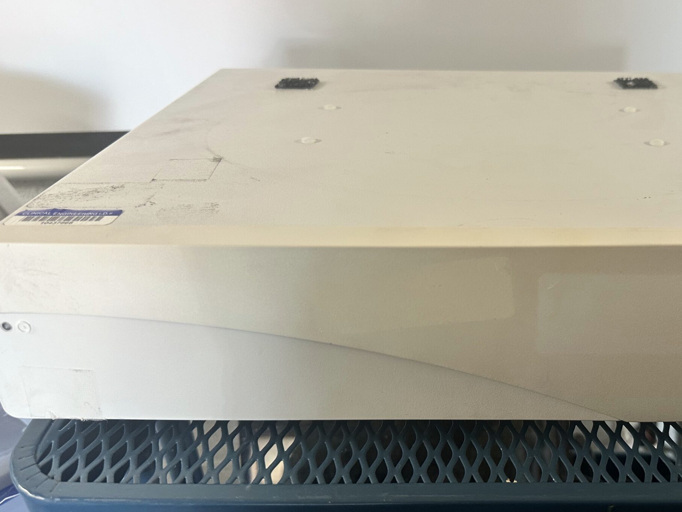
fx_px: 670
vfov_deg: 41.8
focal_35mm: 34
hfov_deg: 52.6
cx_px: 470
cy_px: 269
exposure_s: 1/60
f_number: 1.78
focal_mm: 6.86
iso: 160
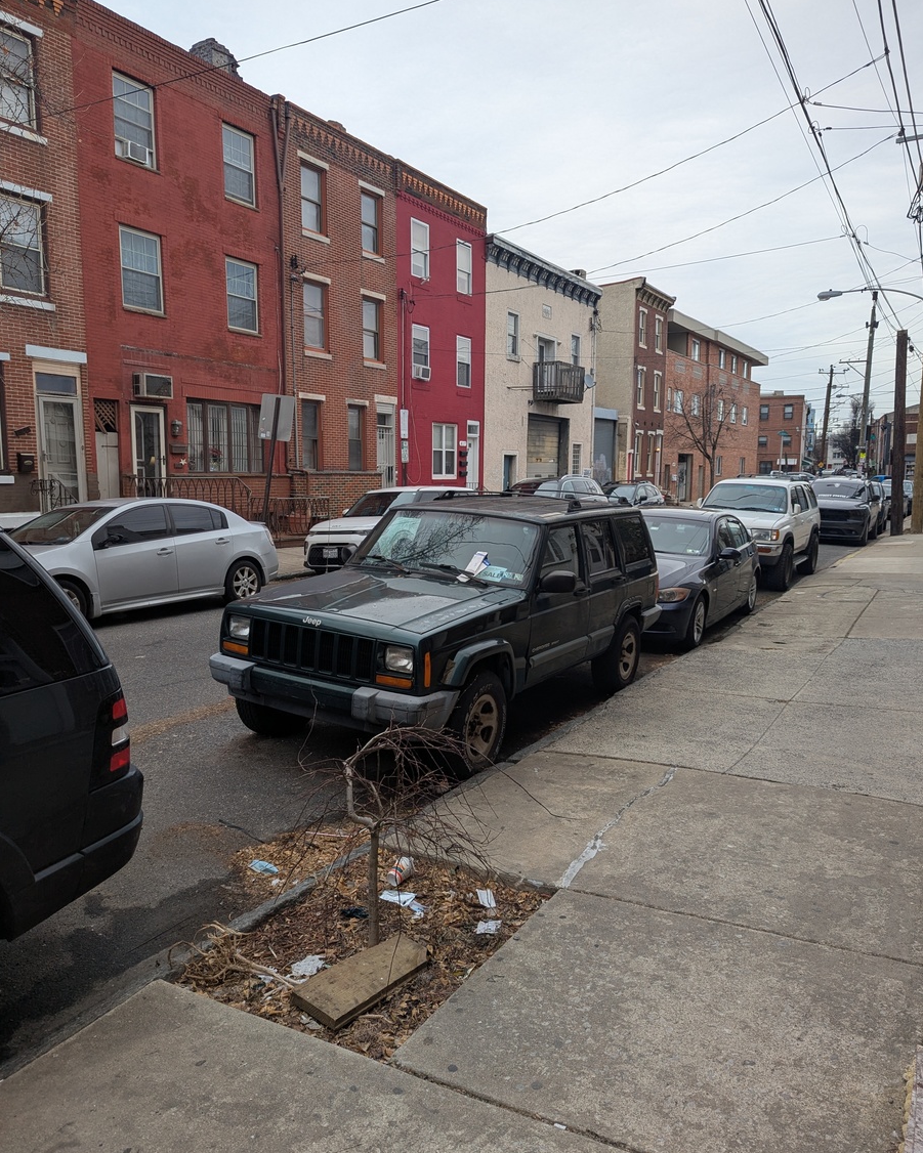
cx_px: 461
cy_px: 576
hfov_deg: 56.8
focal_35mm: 25
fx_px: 854
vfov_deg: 68.1
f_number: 1.85
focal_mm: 6.81
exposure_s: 1/1217
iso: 42
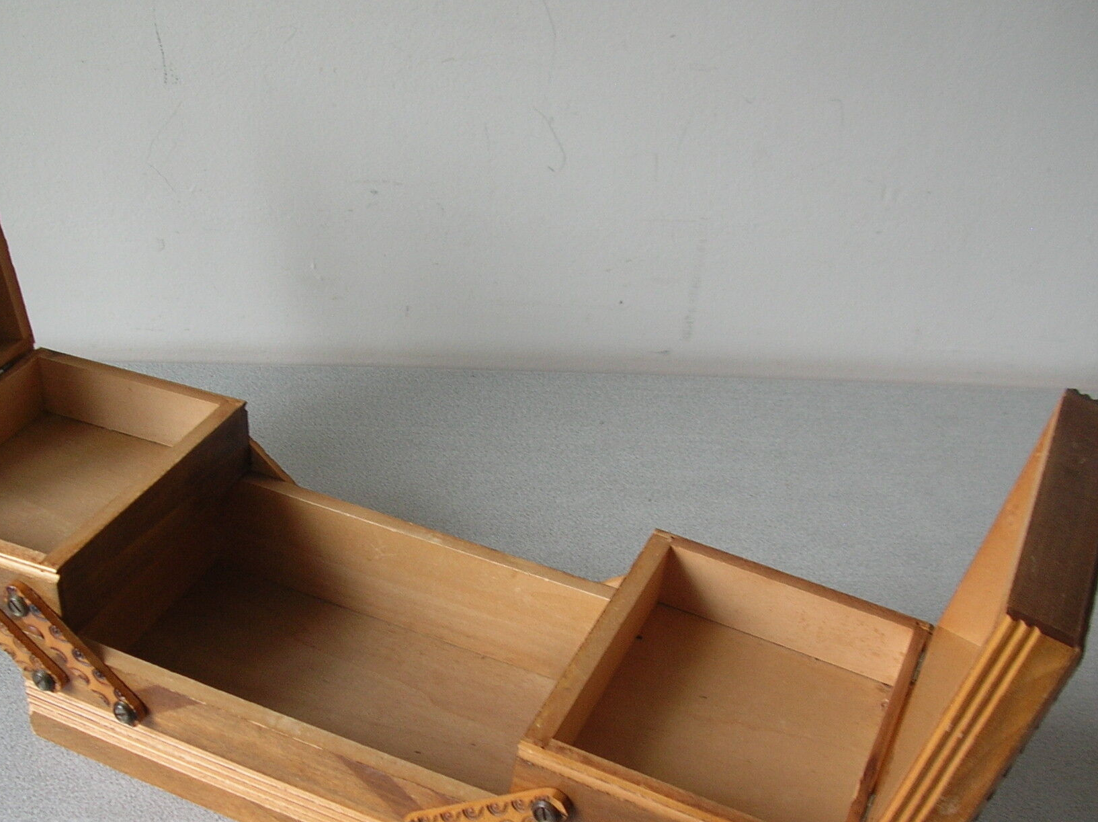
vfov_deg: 29.5
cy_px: 516
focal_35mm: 49
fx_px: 1553
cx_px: 436
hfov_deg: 38.8
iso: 50
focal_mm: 5.8
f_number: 2.8
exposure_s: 1/10.6
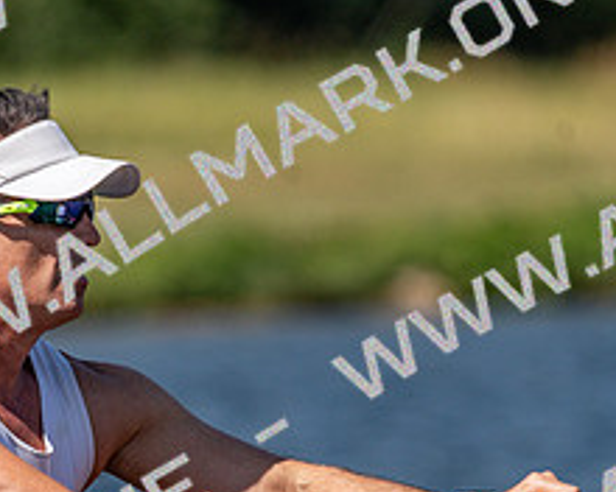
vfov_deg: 1.5
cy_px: 446
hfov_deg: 1.9
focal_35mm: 1017
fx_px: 18541
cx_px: 129
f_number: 6.3
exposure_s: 1/2000
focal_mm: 411
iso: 200
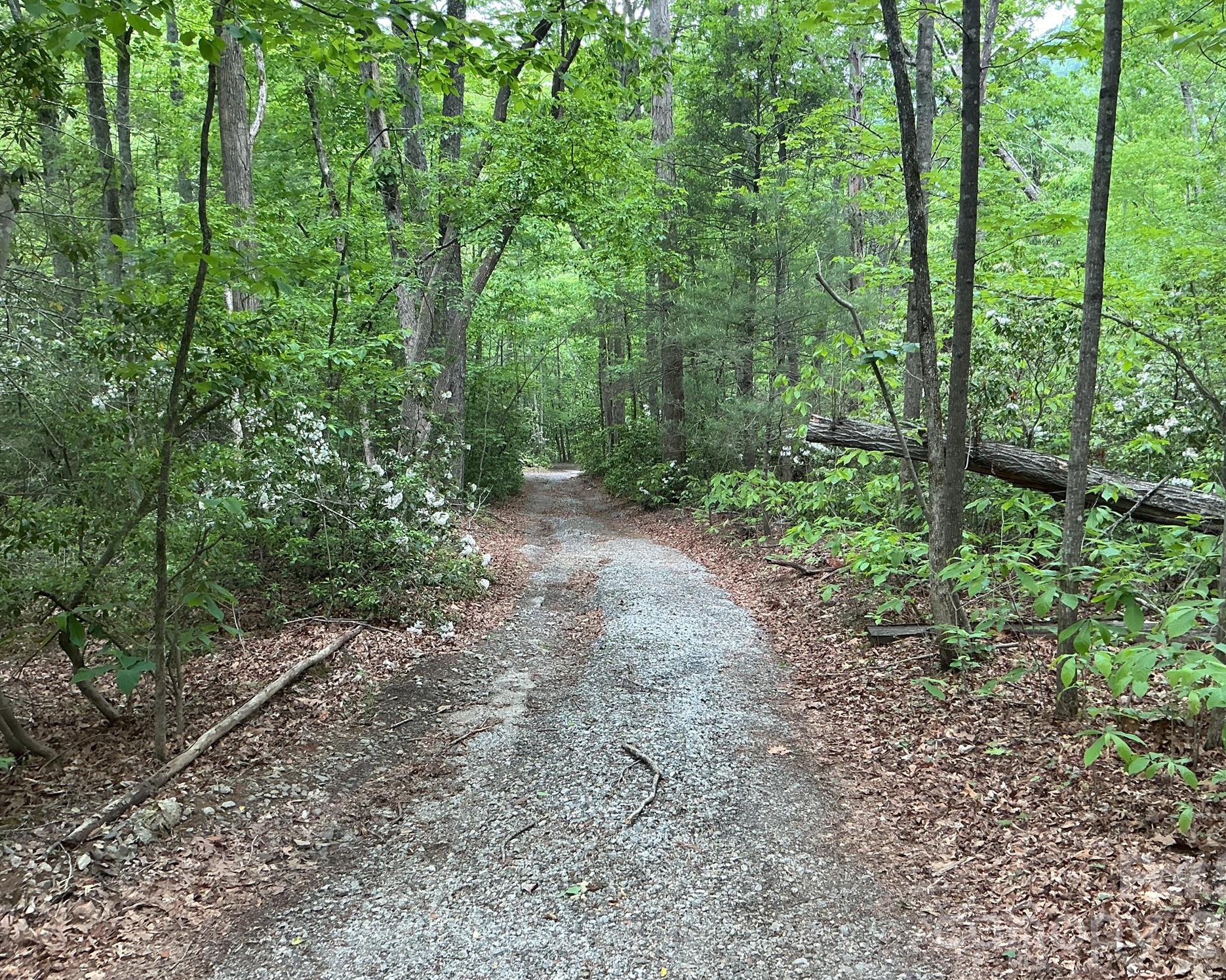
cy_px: 478
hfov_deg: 57.1
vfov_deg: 47.1
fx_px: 1125
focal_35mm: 31
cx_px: 658
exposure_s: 1/120
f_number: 1.8
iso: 64
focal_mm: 3
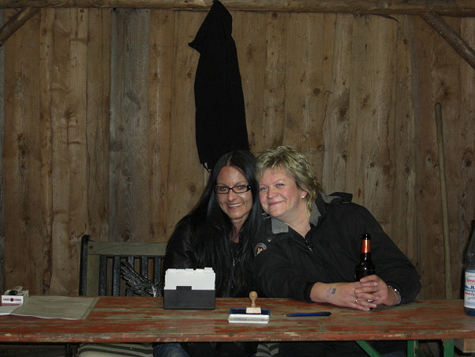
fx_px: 933
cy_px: 178
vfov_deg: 21.6
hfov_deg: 28.5
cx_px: 238
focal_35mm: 68
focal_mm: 14.2
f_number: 4
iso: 200
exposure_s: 1/60
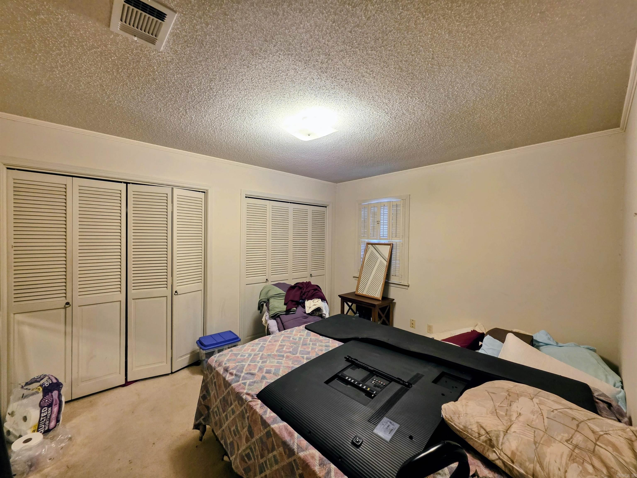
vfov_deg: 89.9
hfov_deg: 106.2
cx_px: 318
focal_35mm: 13
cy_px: 239
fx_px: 239
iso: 160
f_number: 1.9
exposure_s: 1/60
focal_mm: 2.2
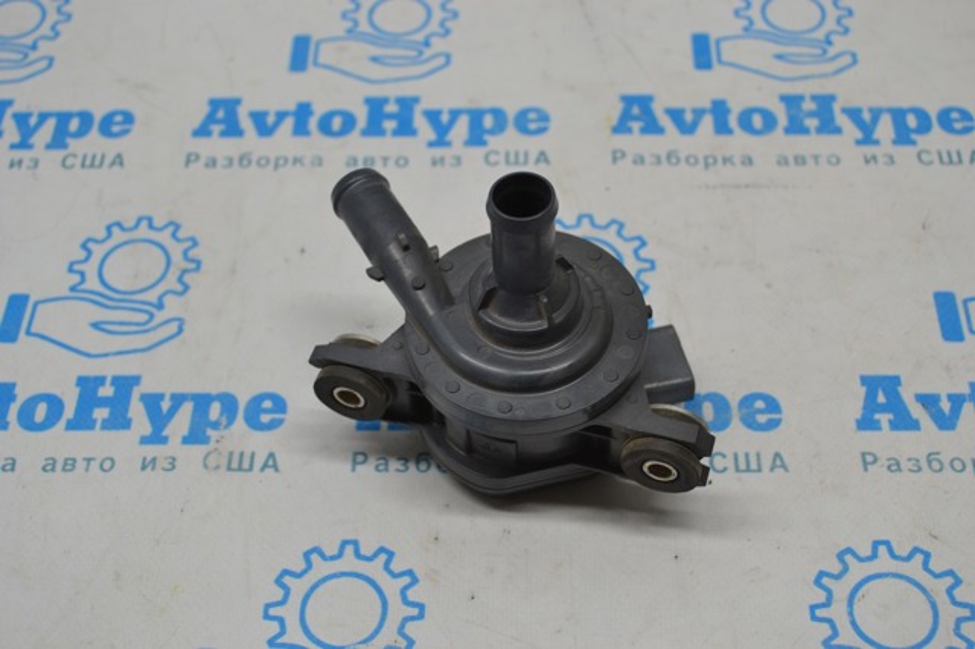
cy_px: 324
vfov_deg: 25.7
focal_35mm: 52
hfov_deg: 37.9
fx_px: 1421
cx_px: 488
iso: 400
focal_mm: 35
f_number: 5.3
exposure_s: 1/125
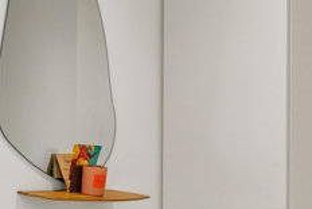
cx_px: -108
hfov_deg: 26.7
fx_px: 538
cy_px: 187
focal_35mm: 62
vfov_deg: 21.5
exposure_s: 1/13
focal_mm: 18
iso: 400
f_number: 13
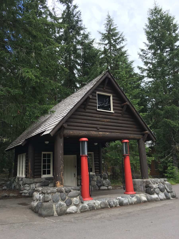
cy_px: 120
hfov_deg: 48.2
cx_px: 90
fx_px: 200
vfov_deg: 61.7
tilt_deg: +12.8
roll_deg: +1.8
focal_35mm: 29
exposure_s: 1/194
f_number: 2.2
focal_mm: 4.15
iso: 25
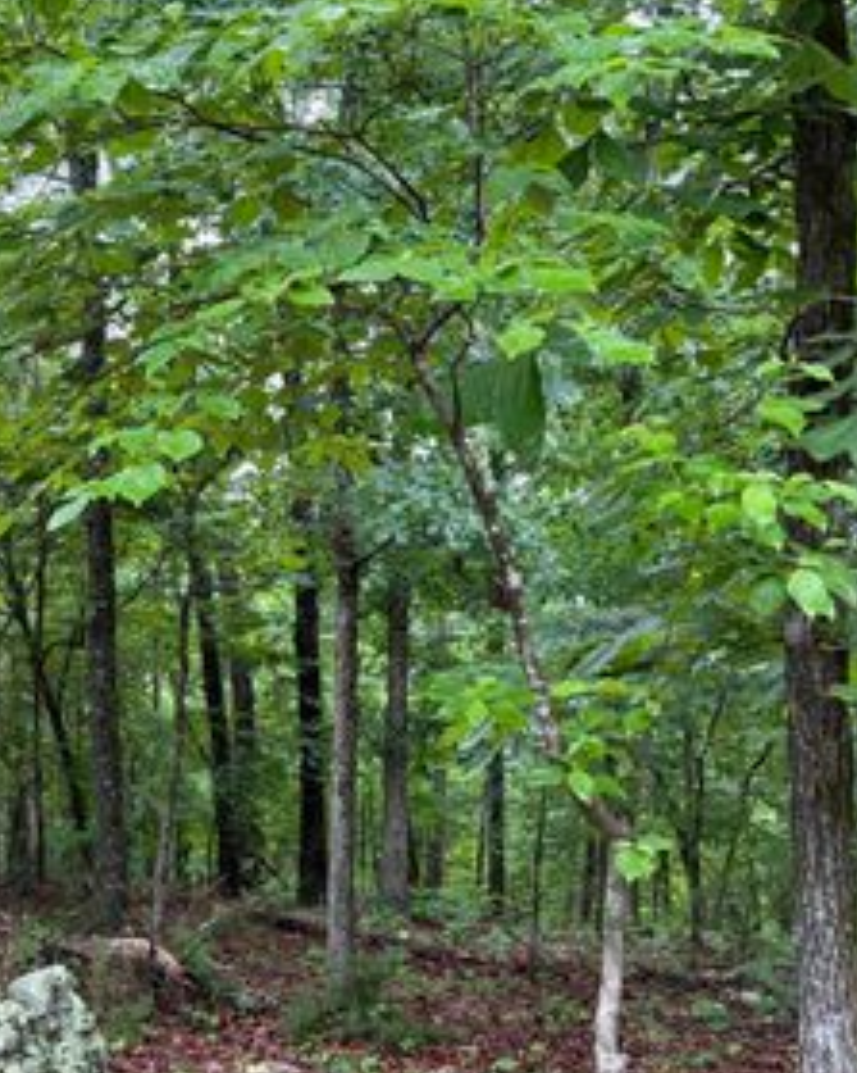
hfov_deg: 33.6
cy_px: 656
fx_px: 1332
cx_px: 73
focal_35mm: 42
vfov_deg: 43.6
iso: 160
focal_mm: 6.76
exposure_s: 1/121
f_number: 1.78
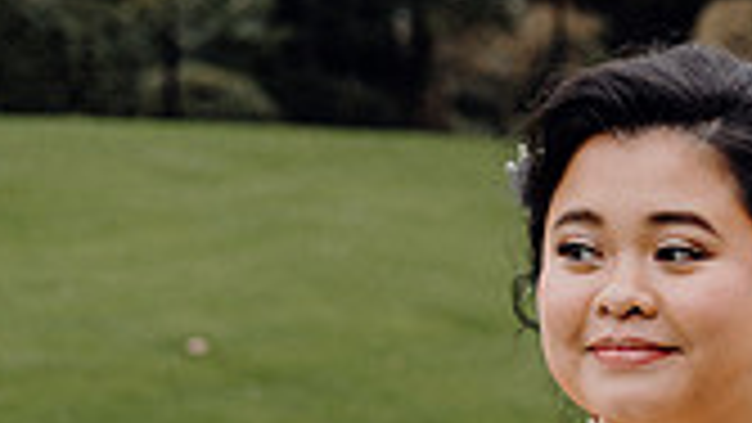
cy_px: 520
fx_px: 3271
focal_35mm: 164
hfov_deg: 12.5
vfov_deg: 7.3
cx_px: 1099
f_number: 3.5
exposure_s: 1/160
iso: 640
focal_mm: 45
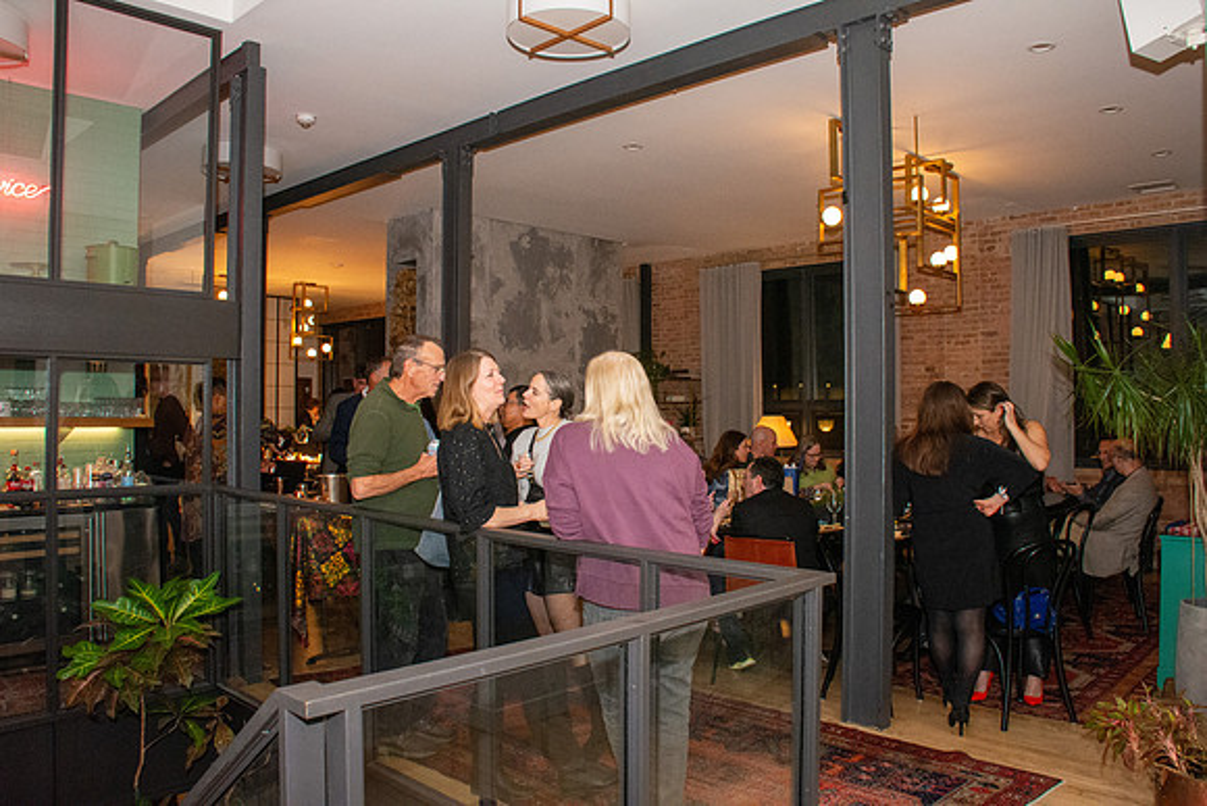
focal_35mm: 27
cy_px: 403
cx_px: 604
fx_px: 905
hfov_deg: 67.4
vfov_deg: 48.0
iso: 5000
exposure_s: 1/160
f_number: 8
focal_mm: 18
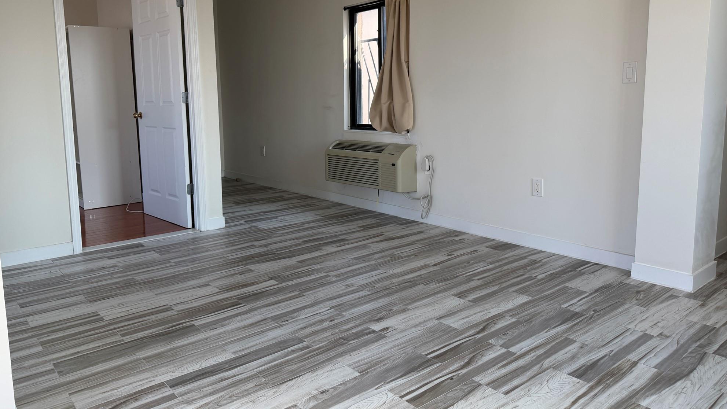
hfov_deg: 69.8
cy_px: 163
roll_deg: +1.4
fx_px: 521
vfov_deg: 42.7
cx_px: 352
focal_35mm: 27
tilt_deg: -7.1
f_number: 1.78
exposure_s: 1/268
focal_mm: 6.76
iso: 80
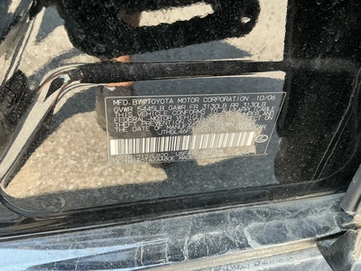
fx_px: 292
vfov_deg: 49.7
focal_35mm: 28
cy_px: 136
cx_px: 180
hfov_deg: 63.4
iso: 50
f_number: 1.8
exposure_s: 1/122
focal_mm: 3
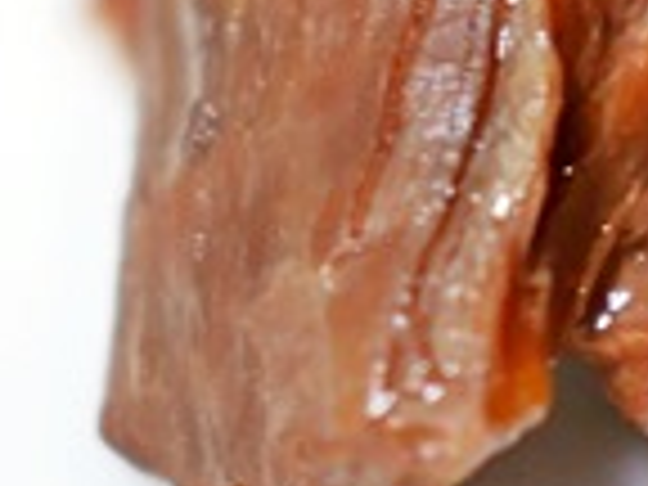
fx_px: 6496
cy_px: -353
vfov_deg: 4.2
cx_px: 1058
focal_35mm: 347
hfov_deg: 5.6
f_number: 1.8
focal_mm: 25
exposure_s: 1/60
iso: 250
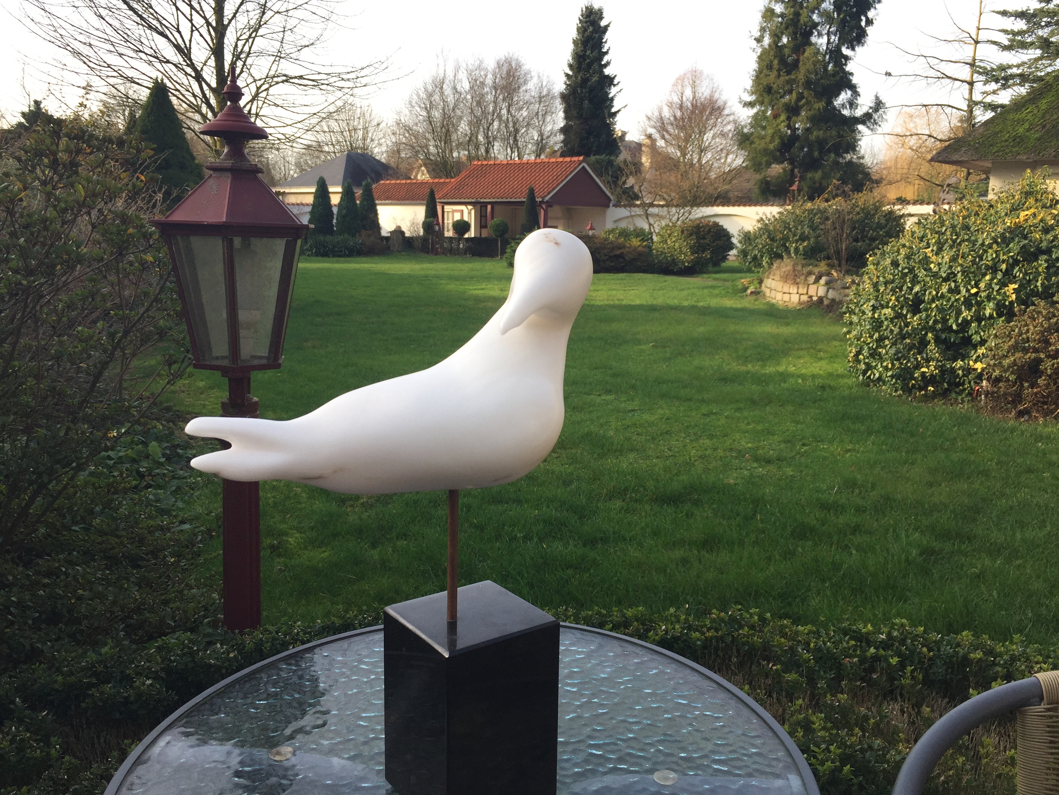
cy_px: 398
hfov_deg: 61.7
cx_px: 530
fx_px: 887
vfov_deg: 48.2
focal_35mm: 29
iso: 32
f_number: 2.2
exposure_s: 1/444
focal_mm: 4.15
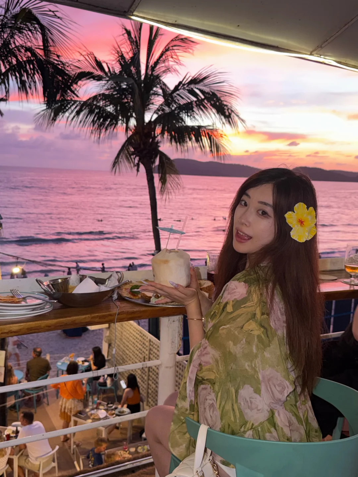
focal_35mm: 26
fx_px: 359
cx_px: 179
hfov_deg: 53.1
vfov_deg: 67.3
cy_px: 238
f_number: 1.5
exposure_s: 1/60
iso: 125
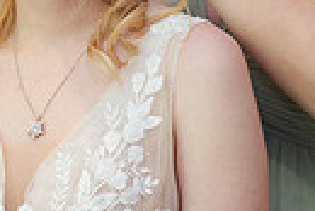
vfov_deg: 8.8
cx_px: 177
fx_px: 1367
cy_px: 27
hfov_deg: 13.1
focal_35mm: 156
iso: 800
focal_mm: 35
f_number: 3.2
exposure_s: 1/160
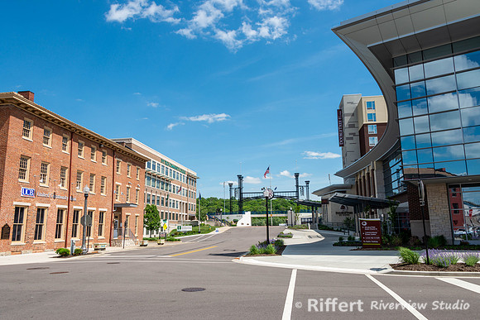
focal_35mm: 28
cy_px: 160
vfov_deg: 45.7
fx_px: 380
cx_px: 240
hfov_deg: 64.6
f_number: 9
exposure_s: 1/250
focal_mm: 28
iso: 100
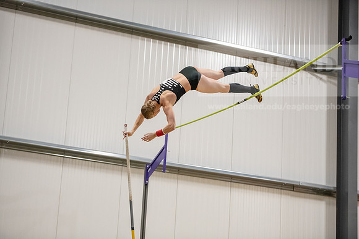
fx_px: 918
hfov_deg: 22.1
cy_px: 120
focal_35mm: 92
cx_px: 180
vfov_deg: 14.9
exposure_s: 1/800
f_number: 2.8
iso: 6400
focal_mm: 92
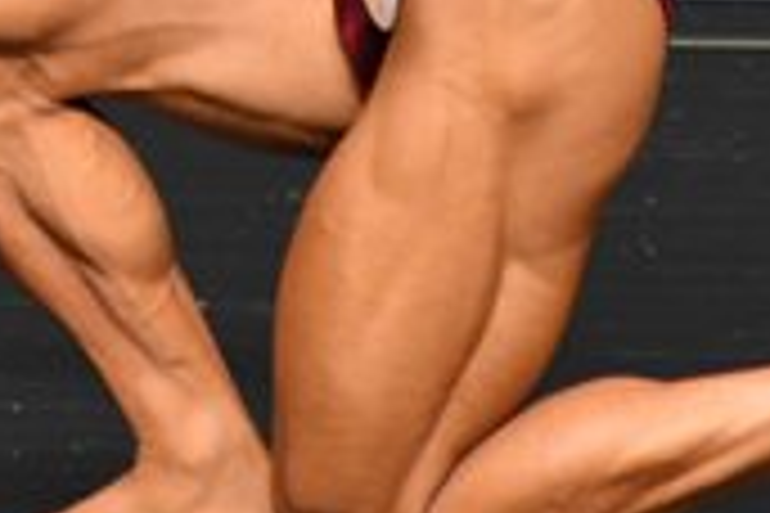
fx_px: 43737
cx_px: 353
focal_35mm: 2045
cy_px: -513
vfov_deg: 0.7
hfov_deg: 1.0
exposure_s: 1/400
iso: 2500
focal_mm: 300
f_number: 5.6
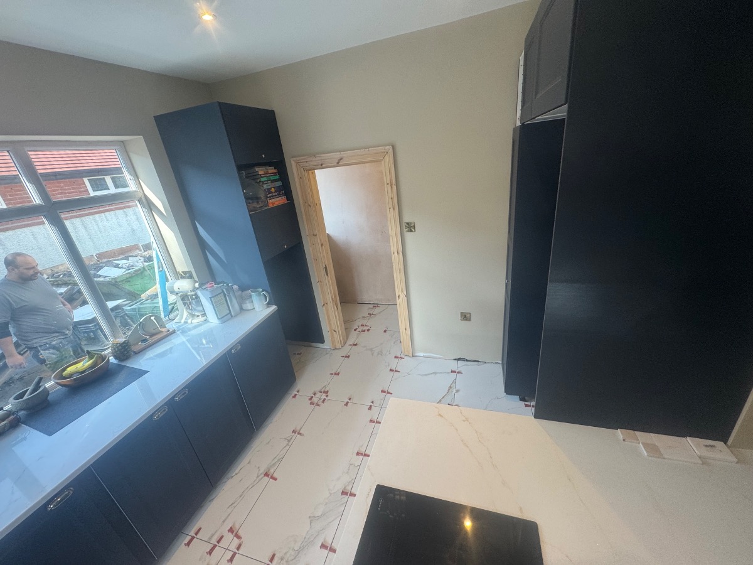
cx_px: 376
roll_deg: +10.8
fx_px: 305
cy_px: 282
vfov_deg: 85.7
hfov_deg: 102.1
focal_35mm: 14
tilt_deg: -19.3
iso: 125
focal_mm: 2.22
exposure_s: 1/100
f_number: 2.2
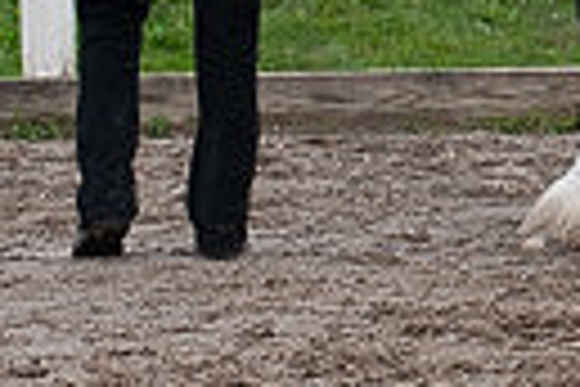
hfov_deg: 3.8
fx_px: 8780
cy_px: -281
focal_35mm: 545
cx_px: 751
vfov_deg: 2.5
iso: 1400
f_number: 5.6
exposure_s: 1/1000
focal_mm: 140
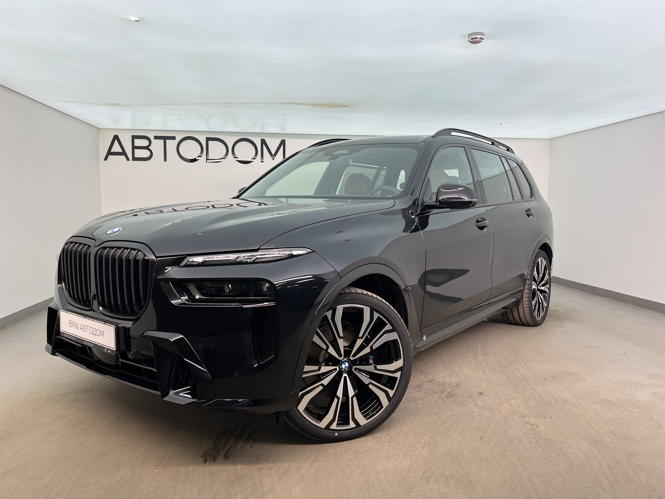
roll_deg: +0.1
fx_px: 499
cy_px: 250
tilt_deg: -5.9
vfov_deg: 53.1
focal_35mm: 26
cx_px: 332
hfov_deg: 67.3
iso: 50
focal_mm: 5.7
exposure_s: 1/126
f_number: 1.5
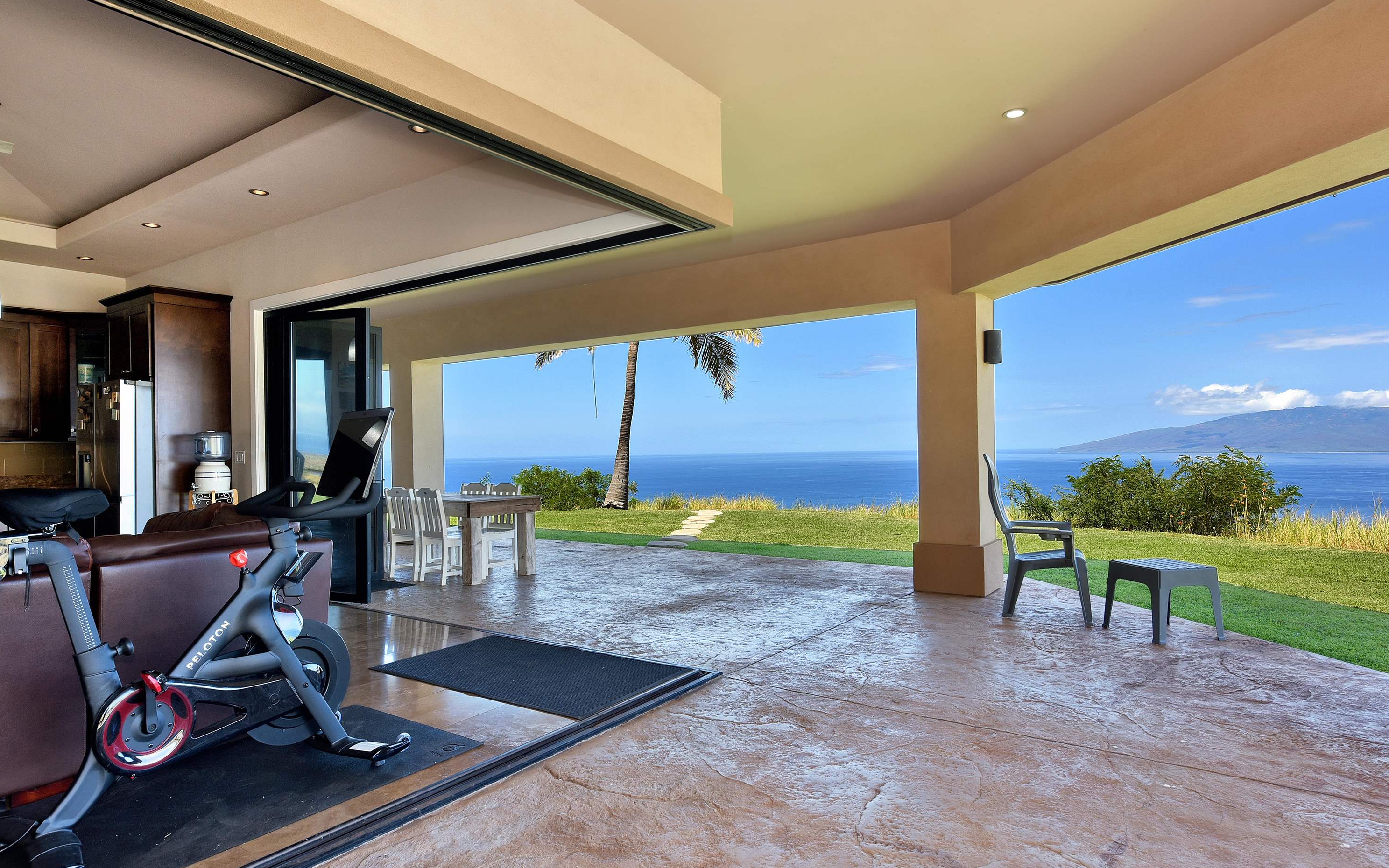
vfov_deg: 59.7
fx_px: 757
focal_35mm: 20
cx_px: 684
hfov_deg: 85.0
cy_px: 444
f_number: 16
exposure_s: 1/60
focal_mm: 19
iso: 80
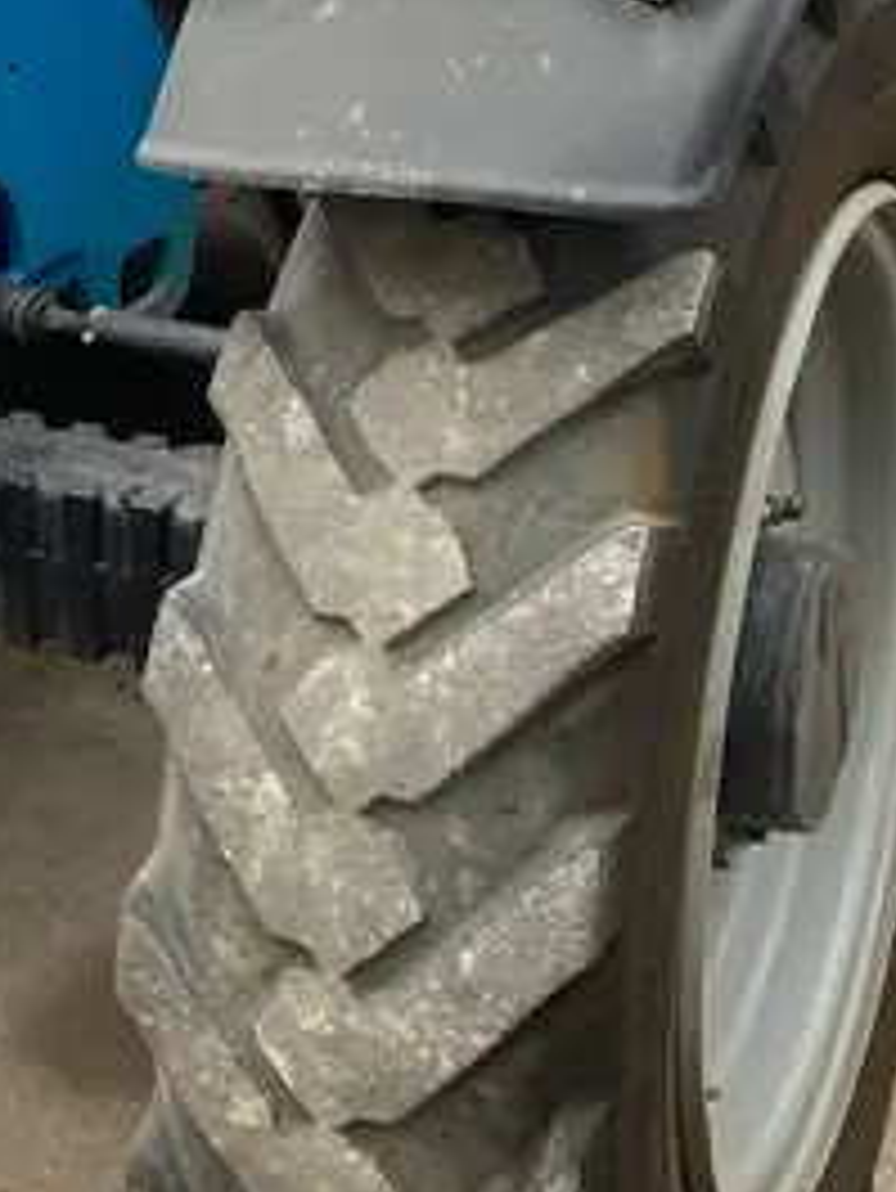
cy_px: -20
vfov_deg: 25.6
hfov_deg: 20.5
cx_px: 419
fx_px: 2483
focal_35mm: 72
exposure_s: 1/121
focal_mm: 4.25
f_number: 1.8
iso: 40
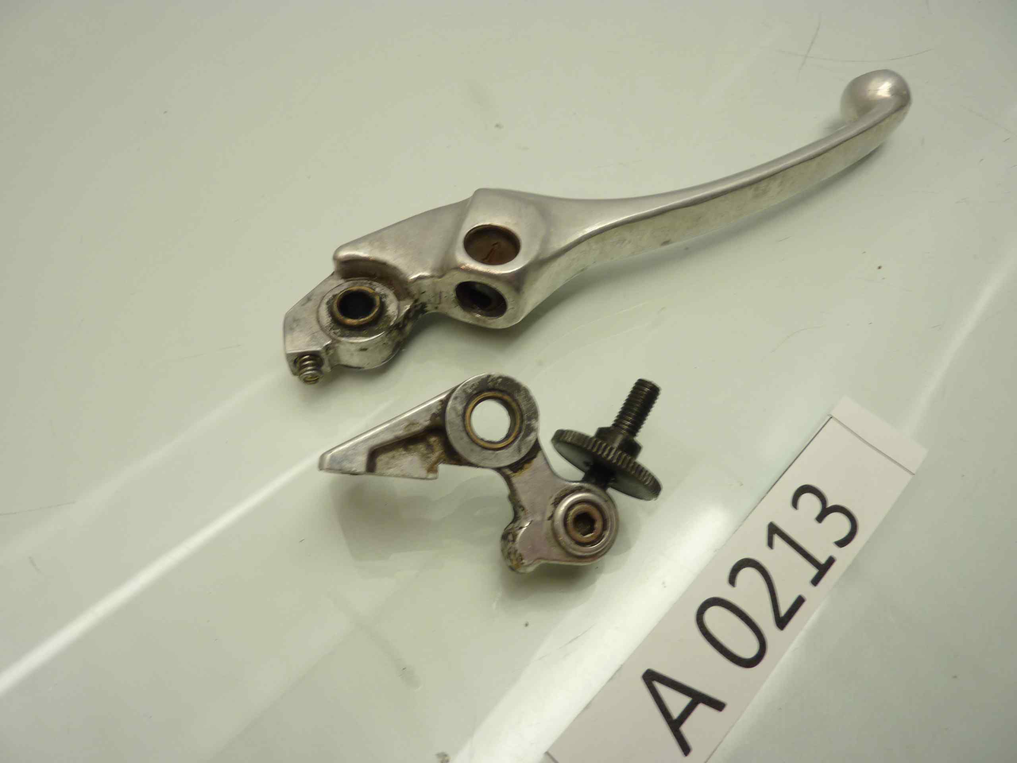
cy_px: 382
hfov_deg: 69.4
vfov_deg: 54.9
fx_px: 734
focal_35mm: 25
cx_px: 508
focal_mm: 4.1
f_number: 3.3
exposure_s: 1/25
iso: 80
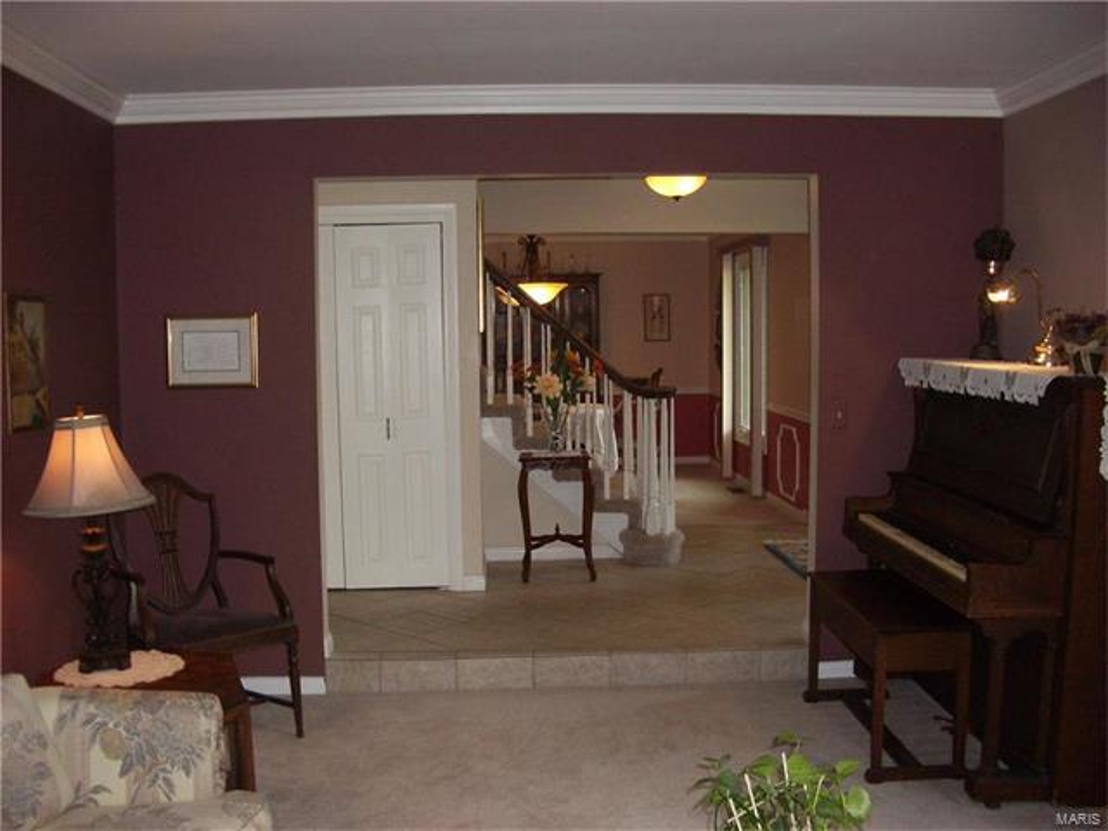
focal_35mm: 35
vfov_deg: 40.7
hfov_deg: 52.6
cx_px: 554
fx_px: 1120
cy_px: 416
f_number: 2.6
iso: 200
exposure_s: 1/60
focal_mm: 5.8
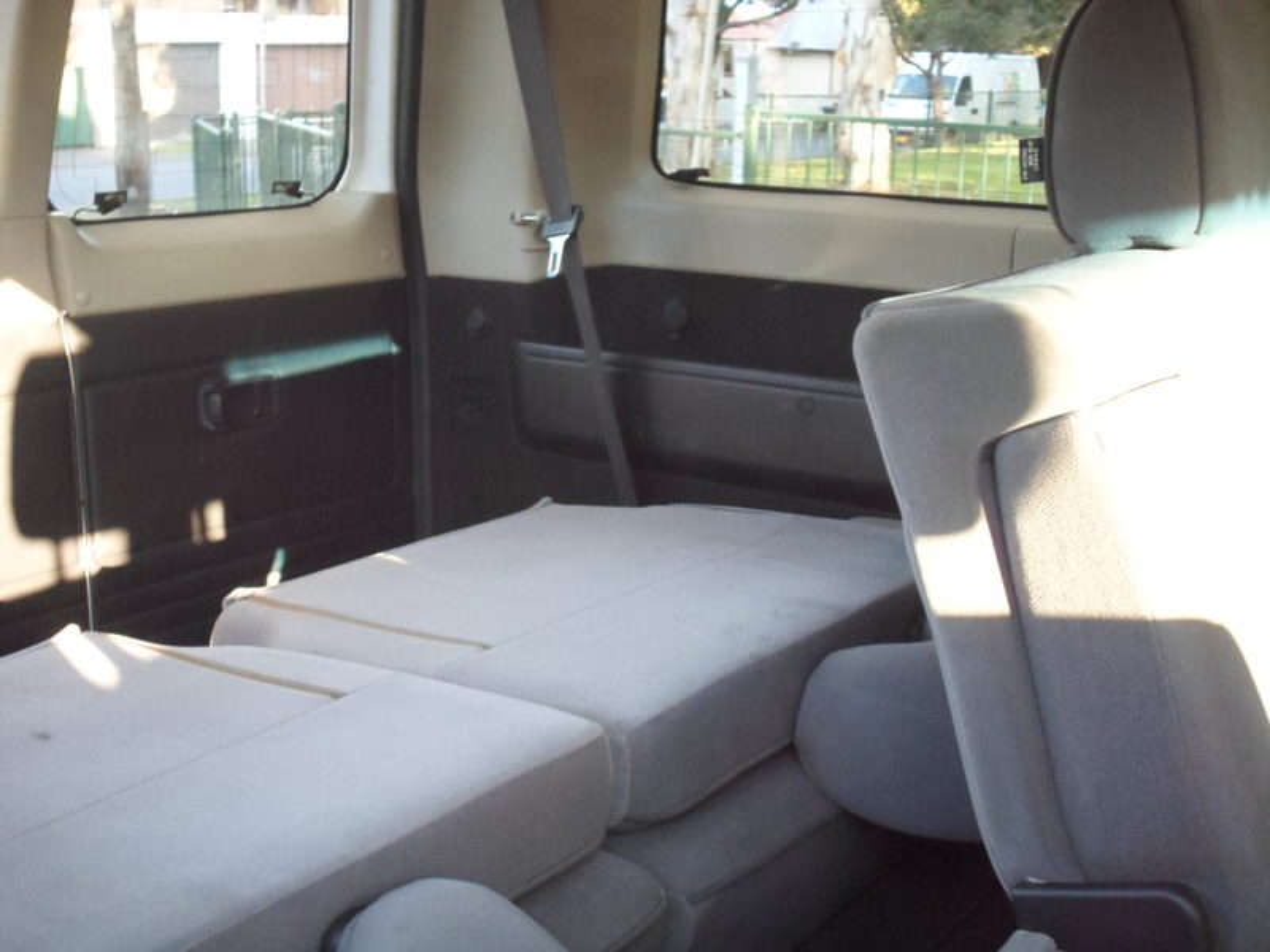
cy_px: 476
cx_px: 635
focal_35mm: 43
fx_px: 1578
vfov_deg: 33.6
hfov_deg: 43.9
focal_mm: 7.8
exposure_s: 1/125
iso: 800
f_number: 3.2
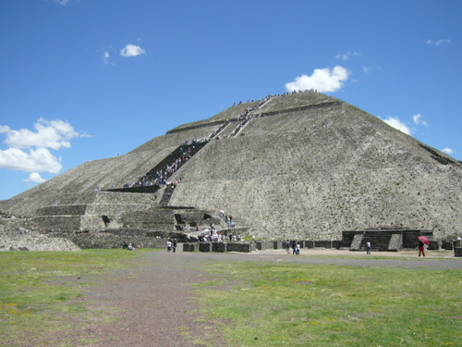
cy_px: 174
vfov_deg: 40.7
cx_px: 231
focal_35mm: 35
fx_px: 467
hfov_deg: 52.6
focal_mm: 5.8
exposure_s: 1/160
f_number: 8
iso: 50
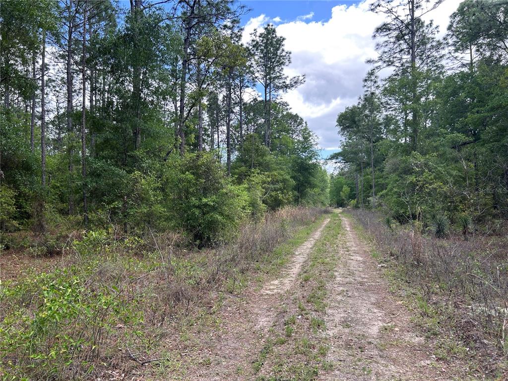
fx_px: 382
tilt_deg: +0.9
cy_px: 190
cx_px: 254
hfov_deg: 67.3
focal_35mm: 26
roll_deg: +1.5
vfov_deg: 53.1
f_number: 1.5
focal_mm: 5.7
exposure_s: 1/769
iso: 50
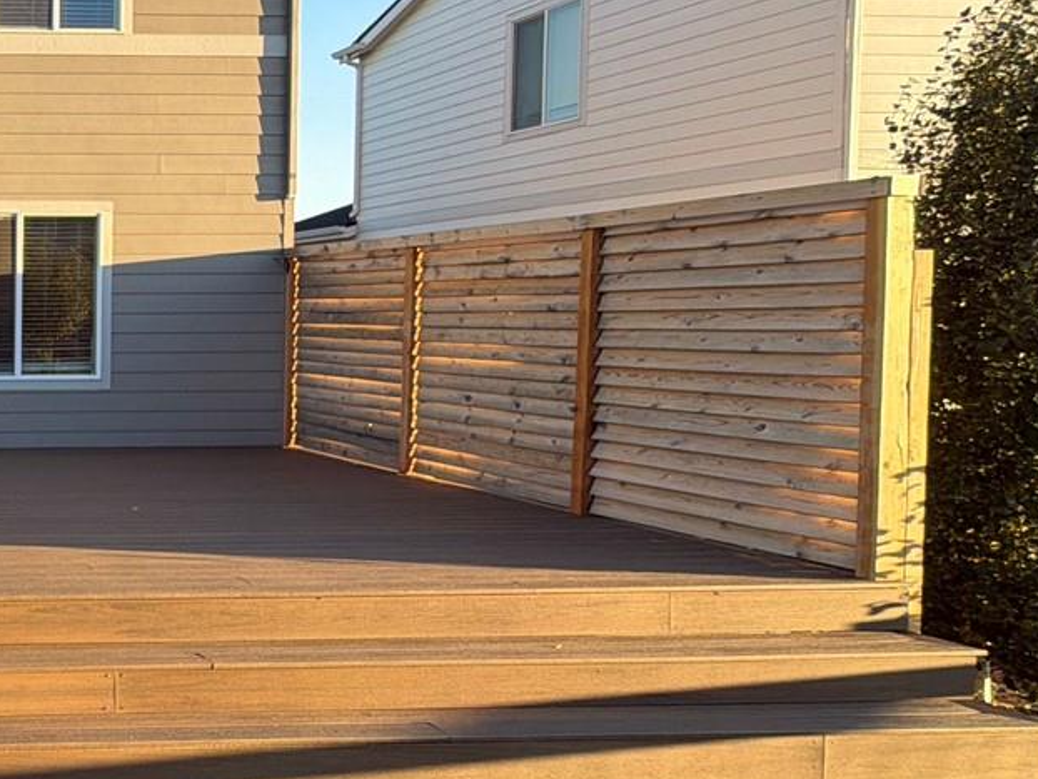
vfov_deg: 39.7
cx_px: -224
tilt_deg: -3.7
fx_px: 1080
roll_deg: +0.3
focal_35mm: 36
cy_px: 357
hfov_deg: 37.7
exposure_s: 1/140
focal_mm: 2.22
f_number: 2.2
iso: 40
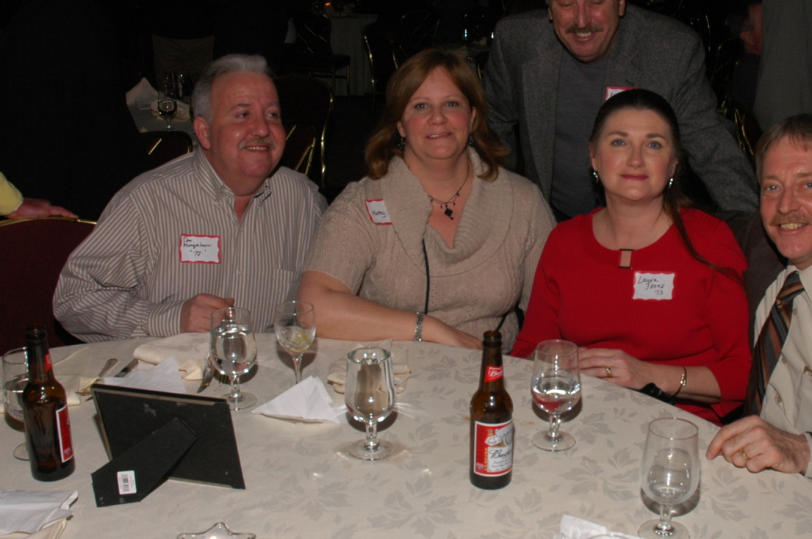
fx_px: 991
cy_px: 225
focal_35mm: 44
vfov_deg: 30.4
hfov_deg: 44.1
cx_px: 520
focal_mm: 18
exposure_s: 1/80
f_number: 8
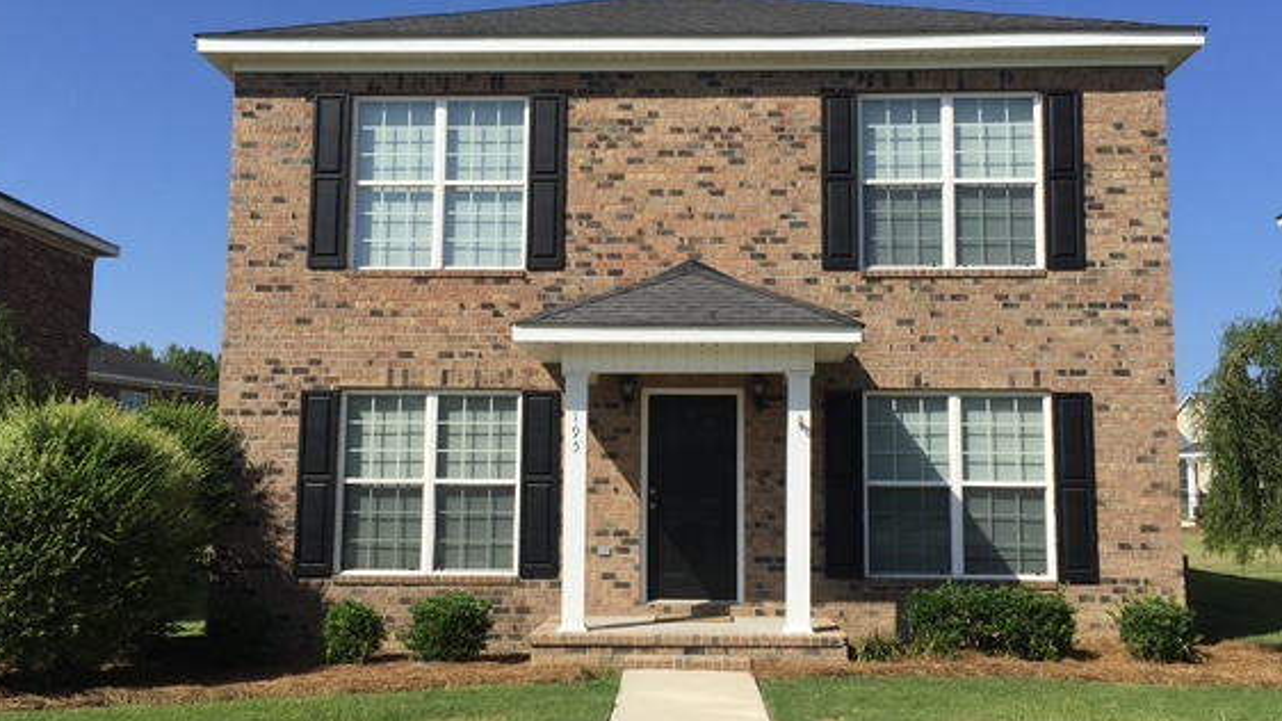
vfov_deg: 32.8
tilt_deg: +6.2
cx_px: 664
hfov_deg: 55.3
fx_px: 1224
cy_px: 363
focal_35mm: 36
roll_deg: -1.3
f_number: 2.2
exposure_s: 1/2825
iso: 32
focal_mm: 4.15
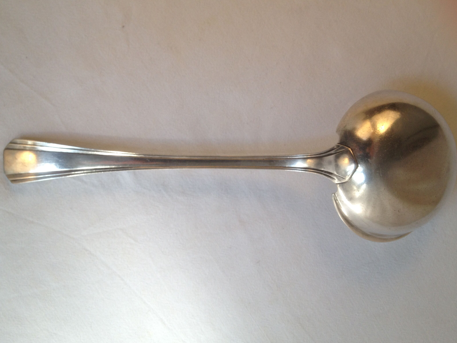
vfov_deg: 39.7
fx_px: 475
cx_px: 227
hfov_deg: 51.4
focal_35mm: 36
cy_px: 168
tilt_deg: -87.4
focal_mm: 4.28
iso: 50
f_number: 2.4
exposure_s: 1/204
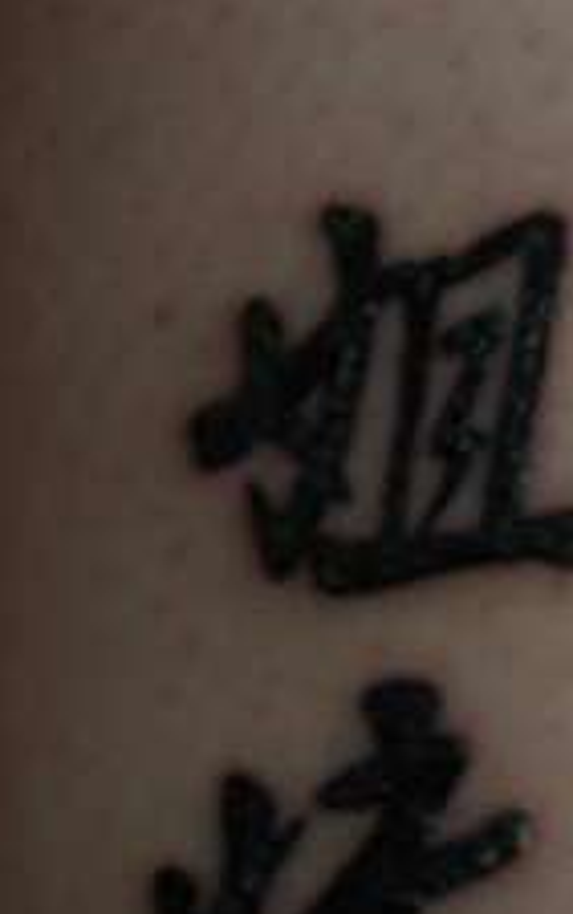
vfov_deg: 20.8
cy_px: 715
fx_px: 2469
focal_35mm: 99
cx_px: 366
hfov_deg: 13.2
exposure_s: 1/8
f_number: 2.8
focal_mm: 6
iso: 140
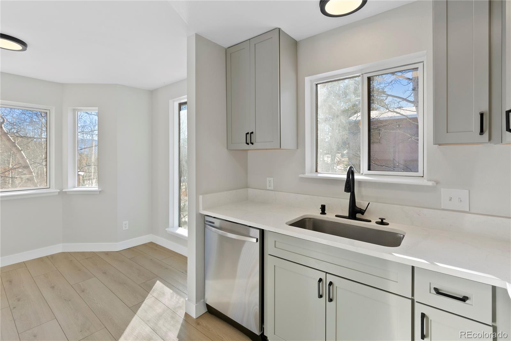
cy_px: 170
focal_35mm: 16
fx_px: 227
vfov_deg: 73.8
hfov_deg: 96.7
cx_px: 256
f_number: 8
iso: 640
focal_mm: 16
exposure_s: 1/60
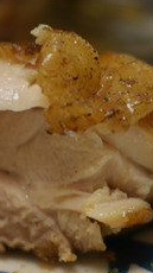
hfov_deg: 9.4
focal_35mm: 128
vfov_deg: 16.7
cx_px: 26
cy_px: 175
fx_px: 925
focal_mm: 15
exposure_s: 1/60
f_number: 1.7
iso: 250
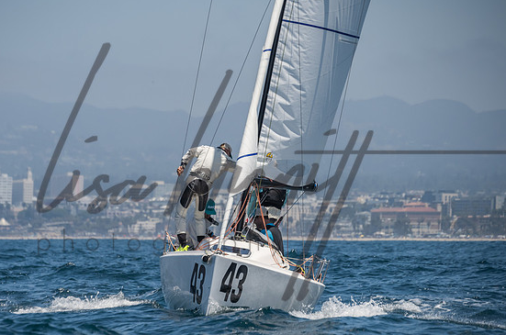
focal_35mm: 268
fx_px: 3759
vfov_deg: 5.1
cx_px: 193
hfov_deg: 7.7
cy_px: 220
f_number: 6.3
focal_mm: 200
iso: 400
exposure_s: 1/1000
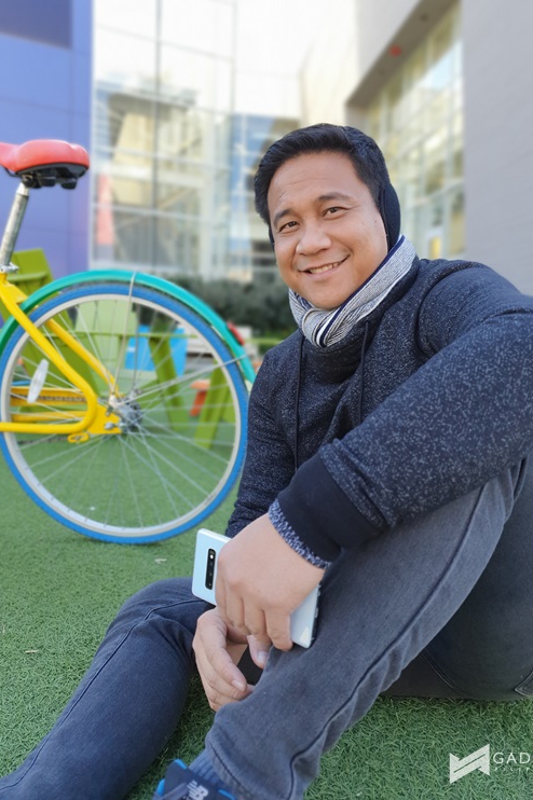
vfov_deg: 65.5
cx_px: 281
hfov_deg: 46.3
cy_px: 397
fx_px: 622
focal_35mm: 28
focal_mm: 4.3
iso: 50
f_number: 1.5
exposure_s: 1/302
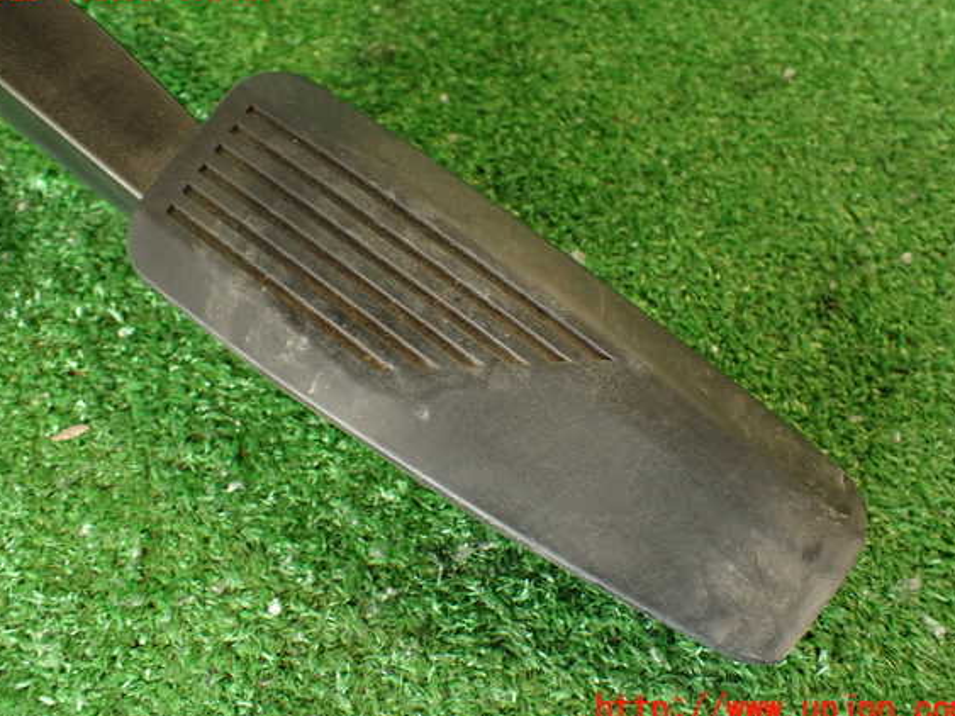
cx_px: 470
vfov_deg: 44.1
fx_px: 883
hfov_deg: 56.8
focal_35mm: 32
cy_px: 350
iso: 200
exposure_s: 1/30
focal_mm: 5.4
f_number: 2.3
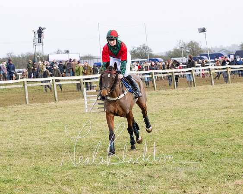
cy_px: 97
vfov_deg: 10.8
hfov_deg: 13.5
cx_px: 122
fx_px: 1029
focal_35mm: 143
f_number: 5
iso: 800
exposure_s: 1/1600
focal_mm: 85
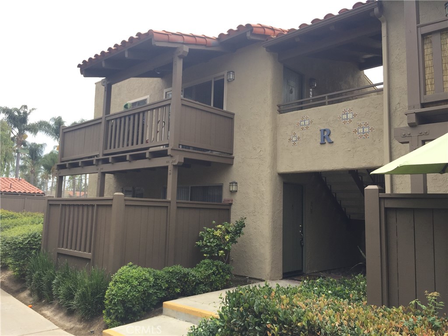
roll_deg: -2.6
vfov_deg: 48.2
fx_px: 375
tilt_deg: +7.3
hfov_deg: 61.7
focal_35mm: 29
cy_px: 168
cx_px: 224
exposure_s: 1/732
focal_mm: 4.15
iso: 32
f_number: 2.2
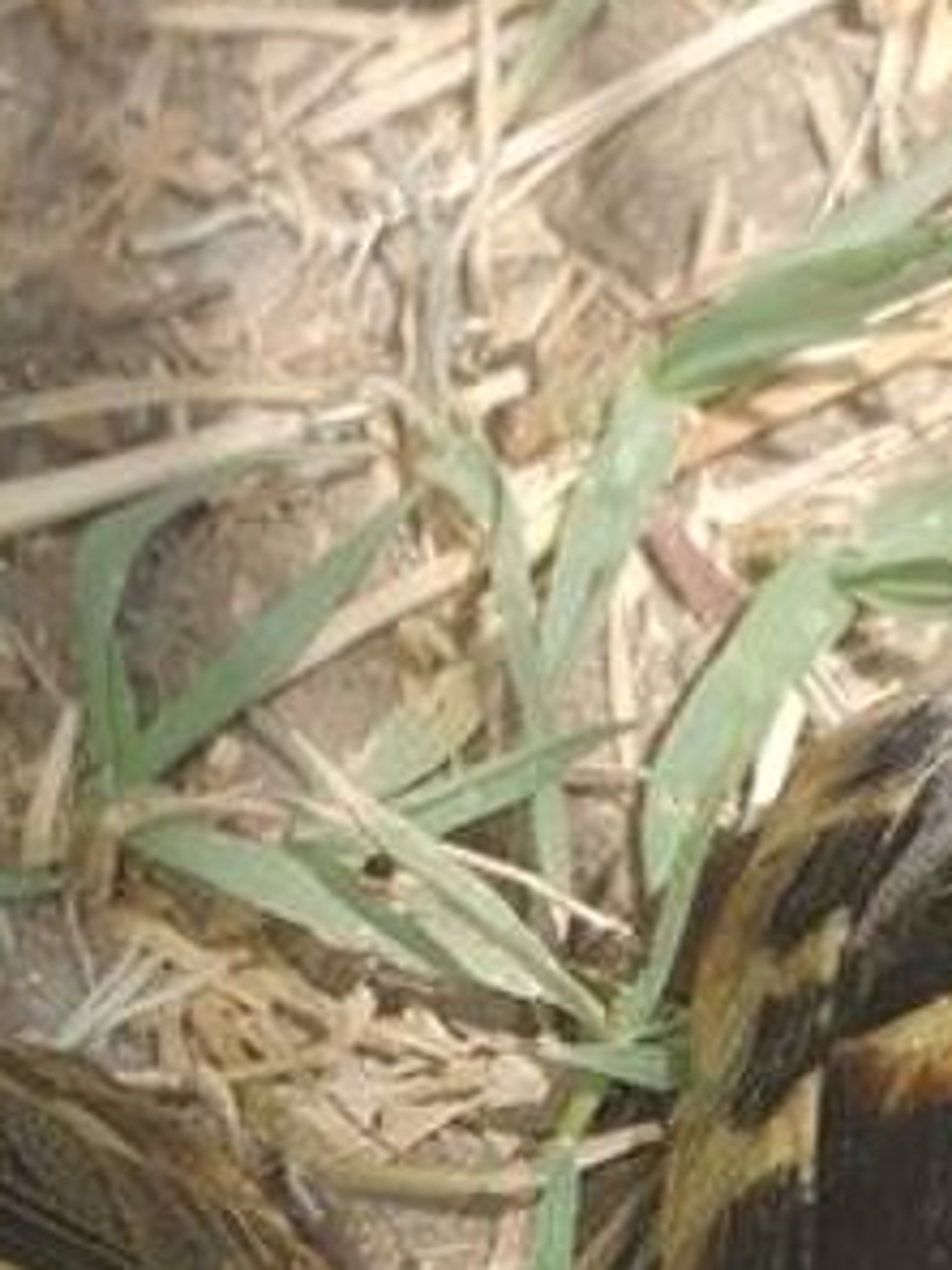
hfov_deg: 12.6
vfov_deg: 15.3
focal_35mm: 117
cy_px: 2010
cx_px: 622
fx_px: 4290
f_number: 2.4
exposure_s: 1/1093
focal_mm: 4.32
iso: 50
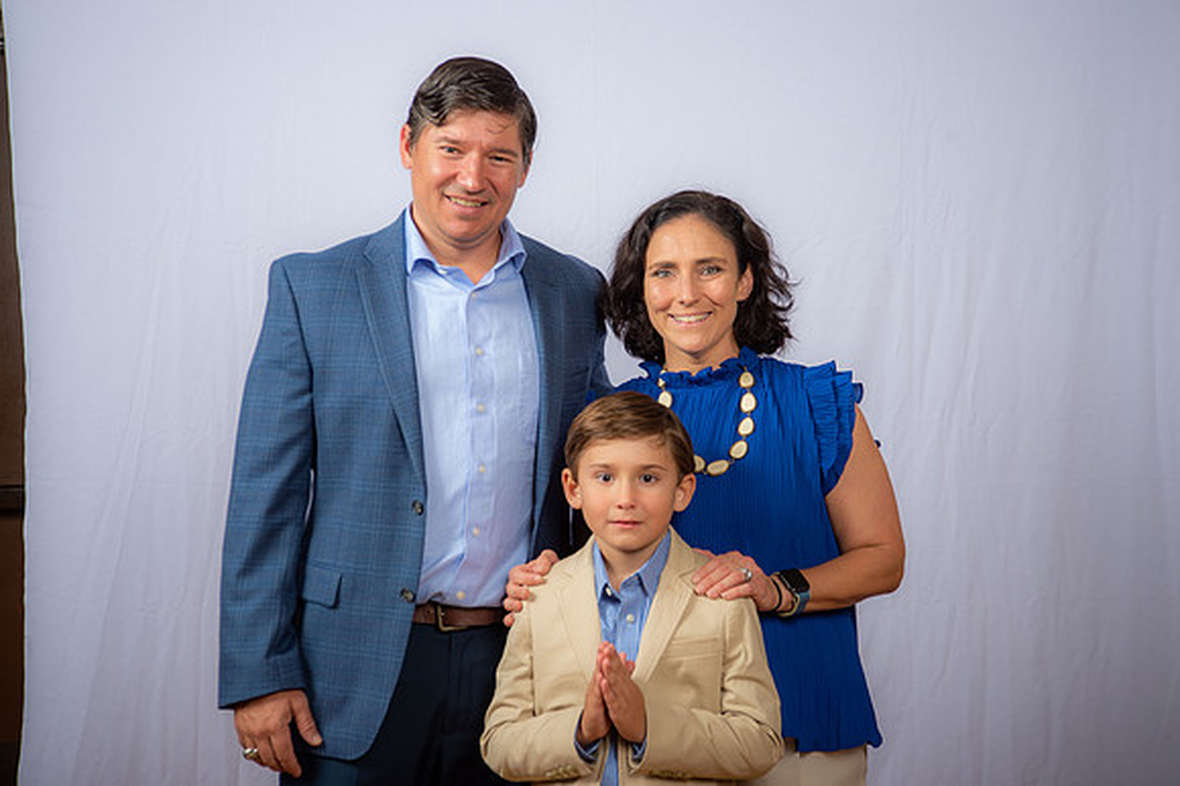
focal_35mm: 65
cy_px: 393
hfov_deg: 31.0
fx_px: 2129
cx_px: 590
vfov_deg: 20.9
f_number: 6.3
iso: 250
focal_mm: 65
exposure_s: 1/160
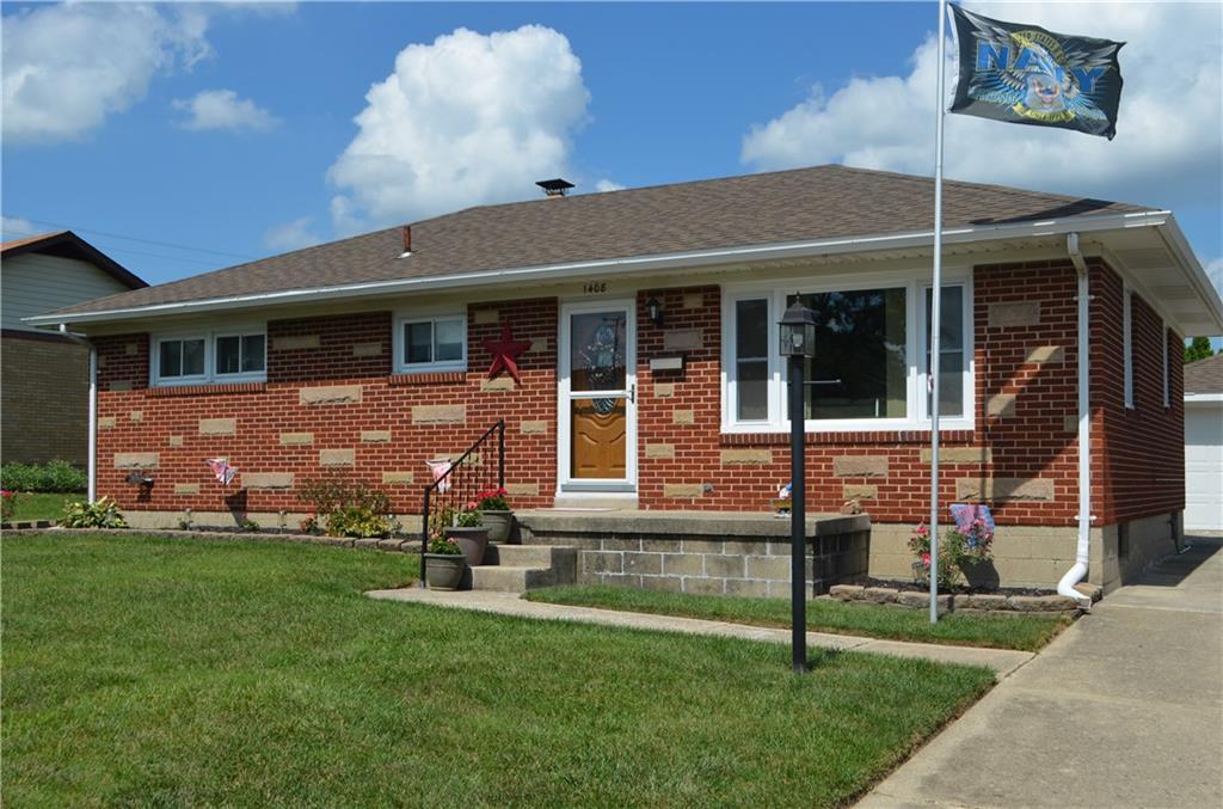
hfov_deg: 53.3
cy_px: 404
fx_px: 1220
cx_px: 612
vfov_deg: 36.7
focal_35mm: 36
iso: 140
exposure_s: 1/500
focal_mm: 24
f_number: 8
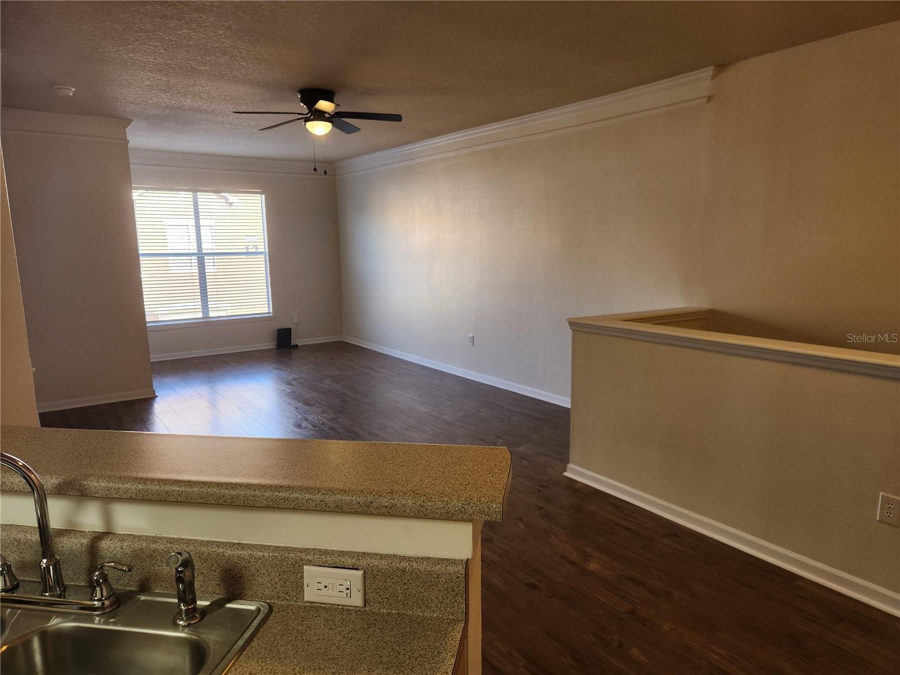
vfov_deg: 58.9
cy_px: 338
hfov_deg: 73.9
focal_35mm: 23
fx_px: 598
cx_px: 450
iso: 80
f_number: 1.8
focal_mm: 5.4
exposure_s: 1/120
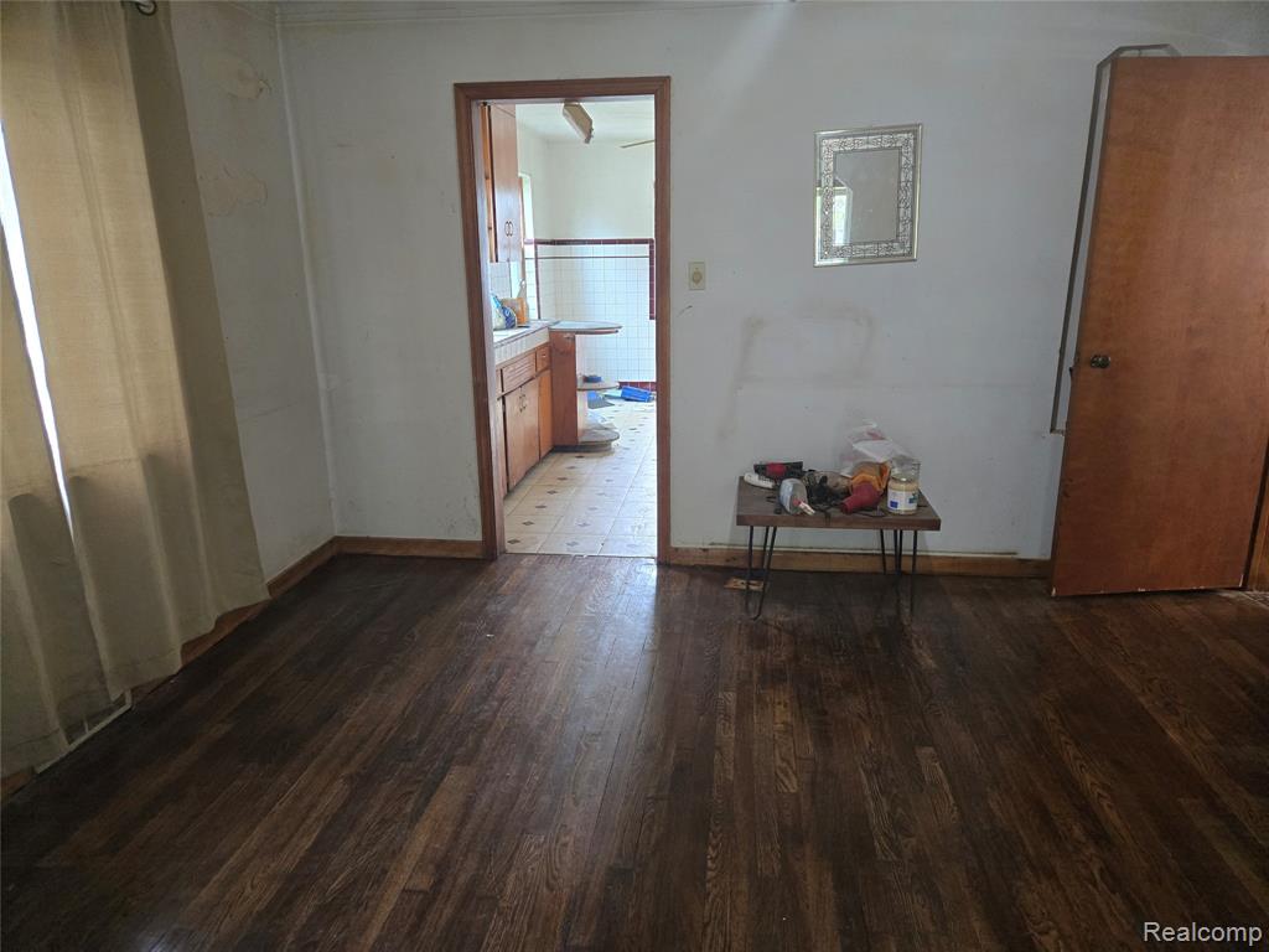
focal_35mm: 23
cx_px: 634
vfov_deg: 58.9
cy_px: 476
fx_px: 843
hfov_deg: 73.9
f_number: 1.8
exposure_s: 1/120
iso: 640
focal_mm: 5.4
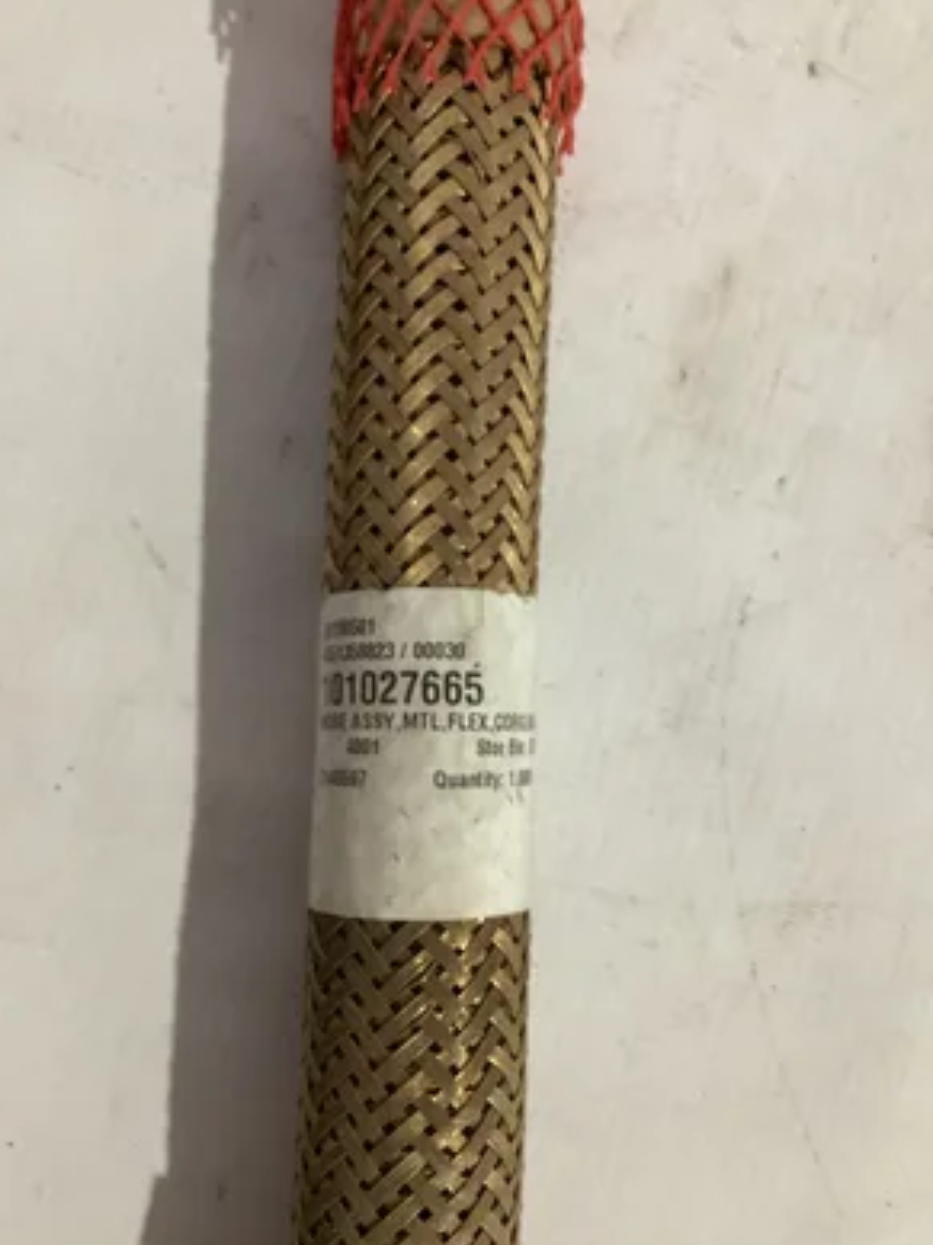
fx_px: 1150
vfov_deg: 56.8
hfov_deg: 44.2
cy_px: 639
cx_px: 455
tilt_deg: -83.6
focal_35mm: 32
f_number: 2.4
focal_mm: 3.3
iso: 320
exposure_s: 1/50
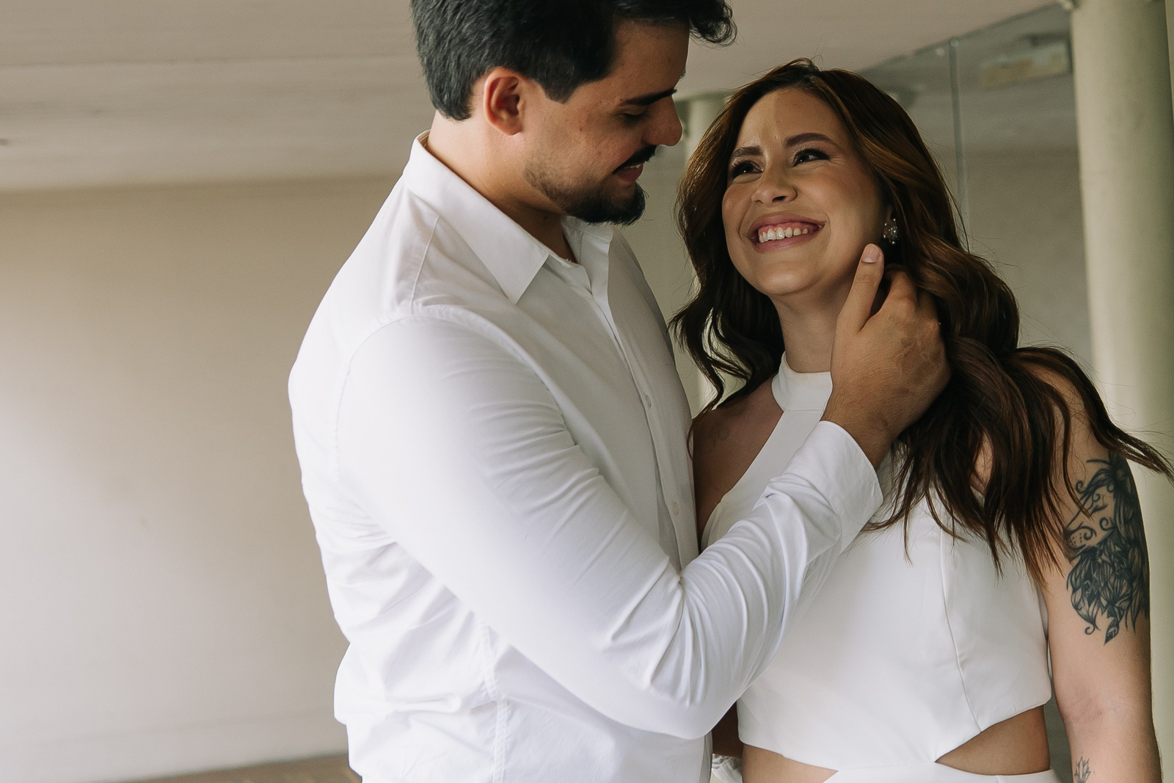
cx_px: 789
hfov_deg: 27.9
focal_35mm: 72
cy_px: 221
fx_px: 2348
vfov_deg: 18.8
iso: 250
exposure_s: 1/200
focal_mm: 30
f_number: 2.8
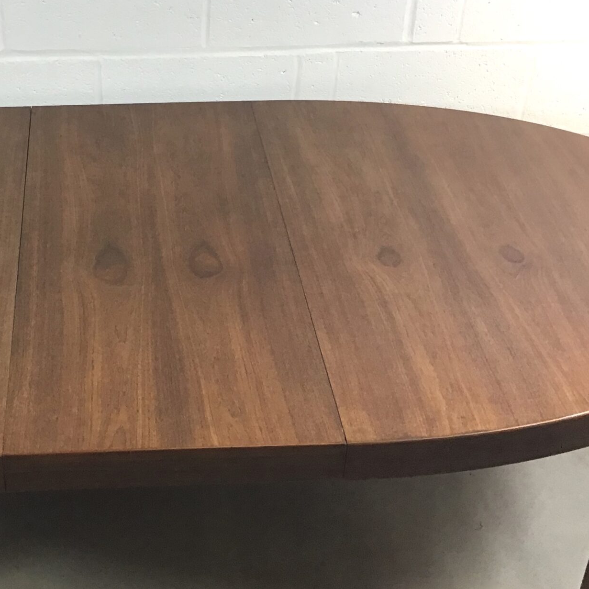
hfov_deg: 29.5
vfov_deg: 30.0
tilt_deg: -29.5
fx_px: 1097
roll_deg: -0.2
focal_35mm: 57
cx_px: 144
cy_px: 241
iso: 32
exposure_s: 1/33
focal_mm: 3.3
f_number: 2.4
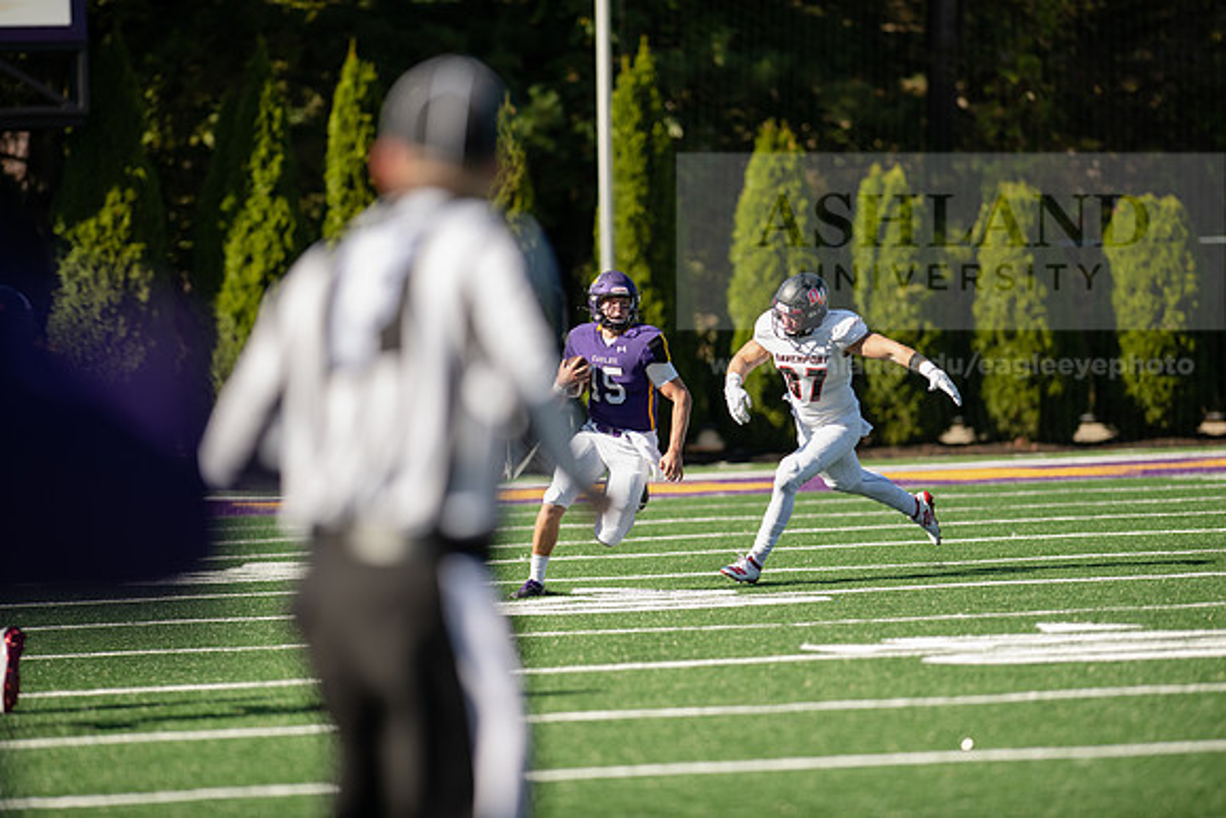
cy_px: 409
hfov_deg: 6.9
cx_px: 613
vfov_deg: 4.6
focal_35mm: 300
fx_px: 10219
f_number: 3.2
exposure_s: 1/2000
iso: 320
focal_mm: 300
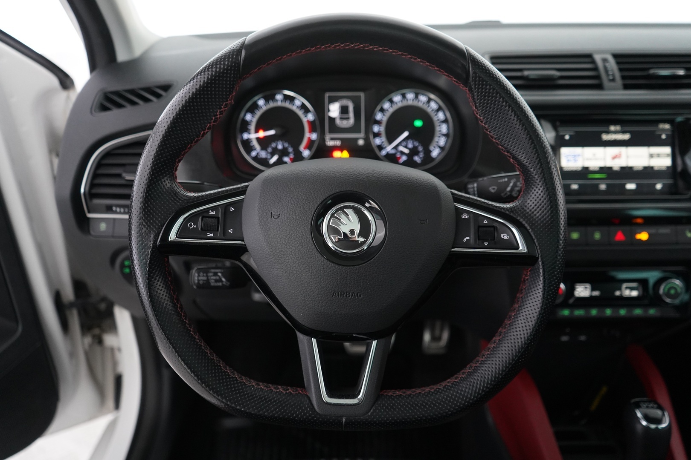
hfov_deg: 63.7
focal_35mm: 29
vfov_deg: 45.0
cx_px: 346
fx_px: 557
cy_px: 230
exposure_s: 1/40
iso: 3200
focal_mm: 29
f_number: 3.5
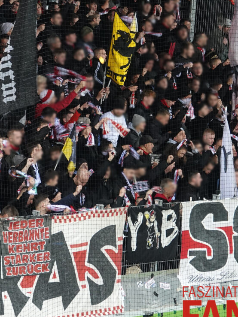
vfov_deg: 7.0
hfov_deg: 5.3
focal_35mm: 281
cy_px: 112
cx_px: 38
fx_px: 2577
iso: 800
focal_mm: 49.51
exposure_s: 1/50
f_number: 4
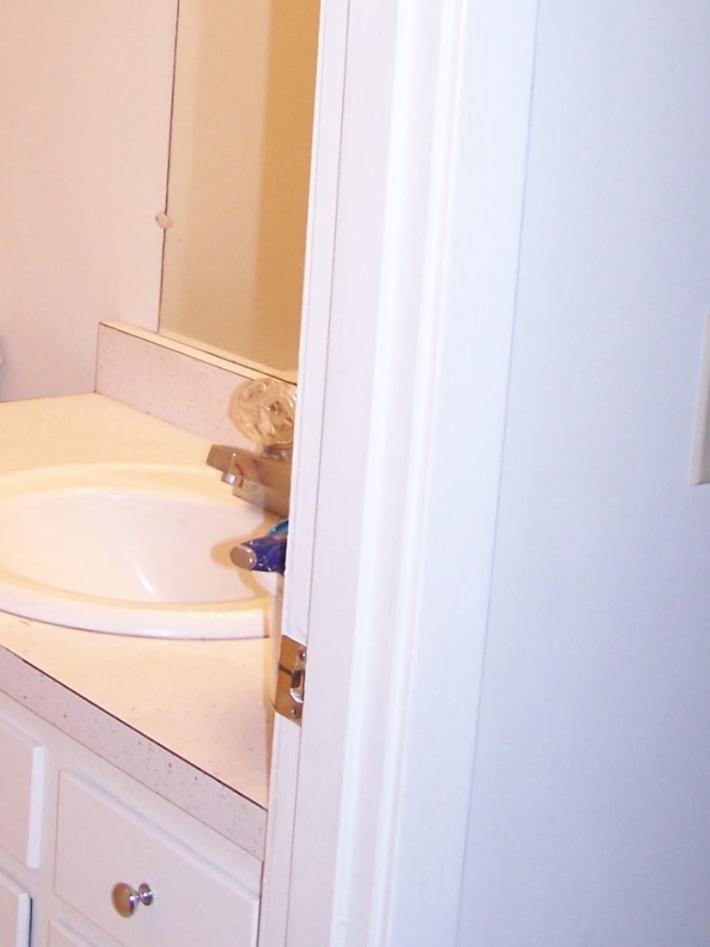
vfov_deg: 26.1
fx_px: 2024
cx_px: 105
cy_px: 259
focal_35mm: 74
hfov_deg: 19.6
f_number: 2.8
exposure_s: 1/60
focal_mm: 6.3
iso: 140
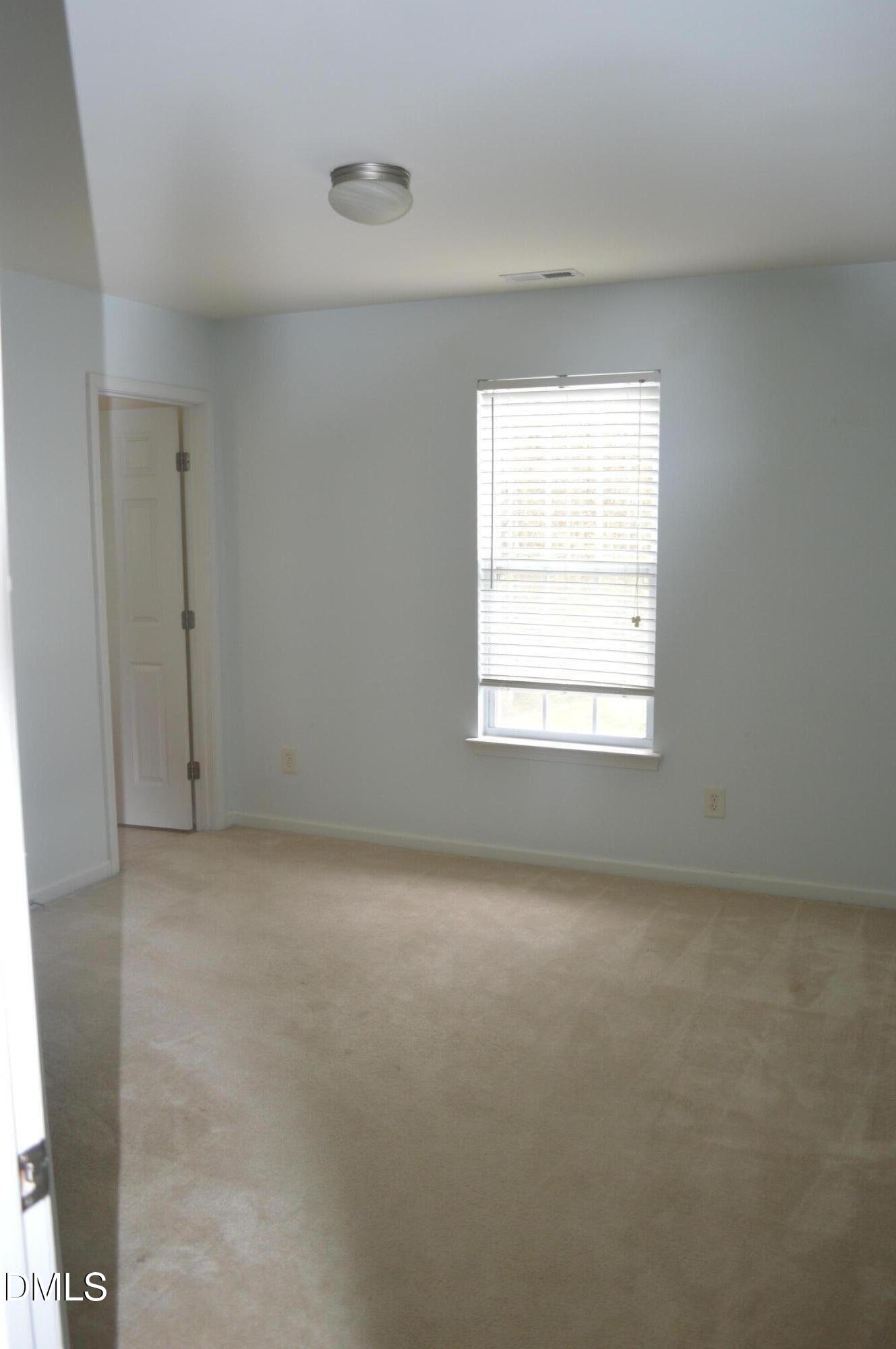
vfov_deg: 62.0
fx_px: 1122
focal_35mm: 30
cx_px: 448
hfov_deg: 43.5
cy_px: 674
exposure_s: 1/100
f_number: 3.8
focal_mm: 20
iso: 400
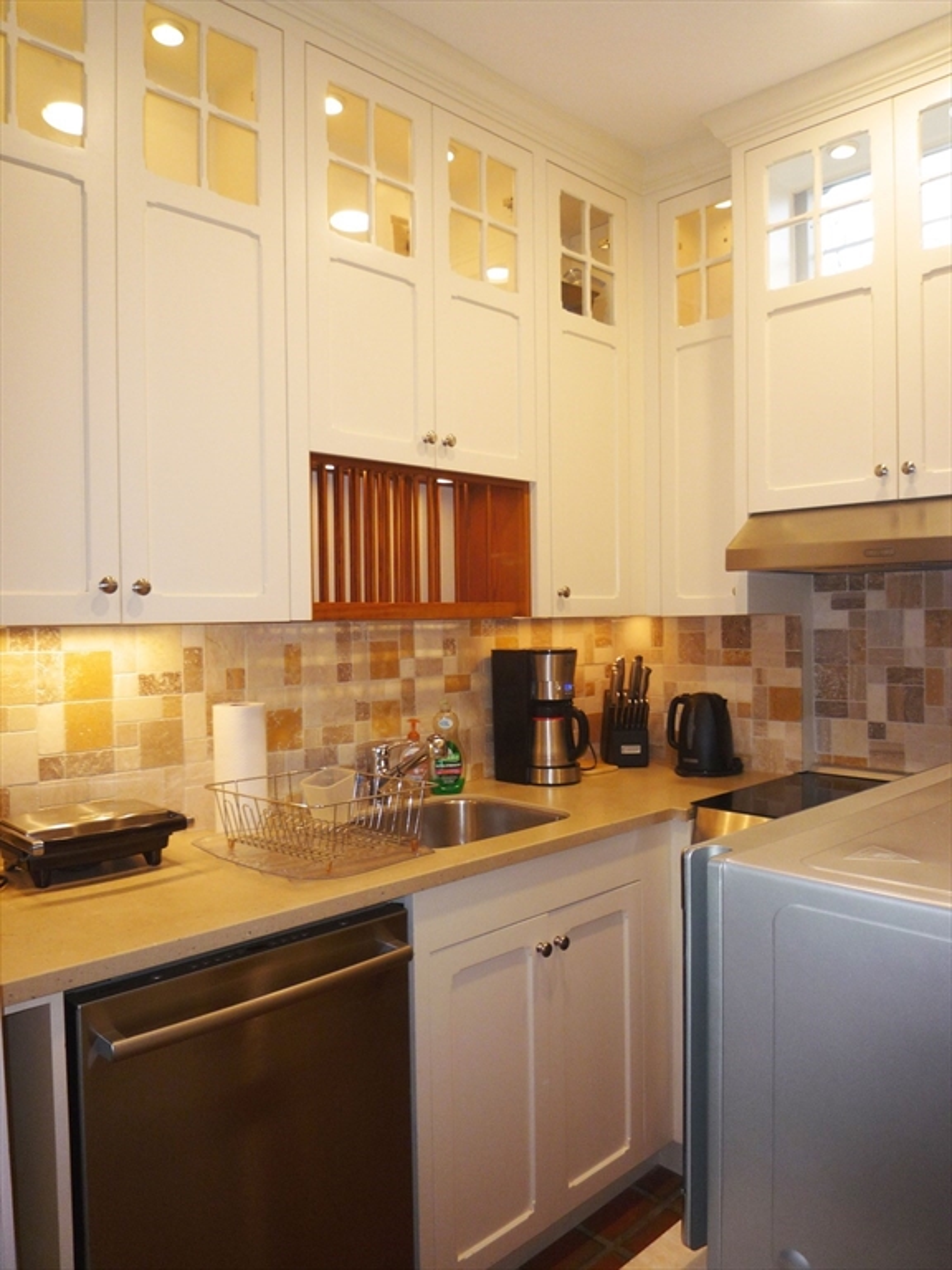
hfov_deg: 54.9
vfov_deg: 69.4
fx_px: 917
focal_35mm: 25
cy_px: 635
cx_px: 476
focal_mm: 4.4
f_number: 2.8
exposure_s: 1/30
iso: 100
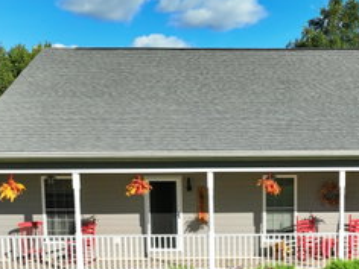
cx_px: 272
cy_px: 226
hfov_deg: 35.9
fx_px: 539
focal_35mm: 52
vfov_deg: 27.3
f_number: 2.8
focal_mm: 12.29
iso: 200
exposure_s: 1/2000
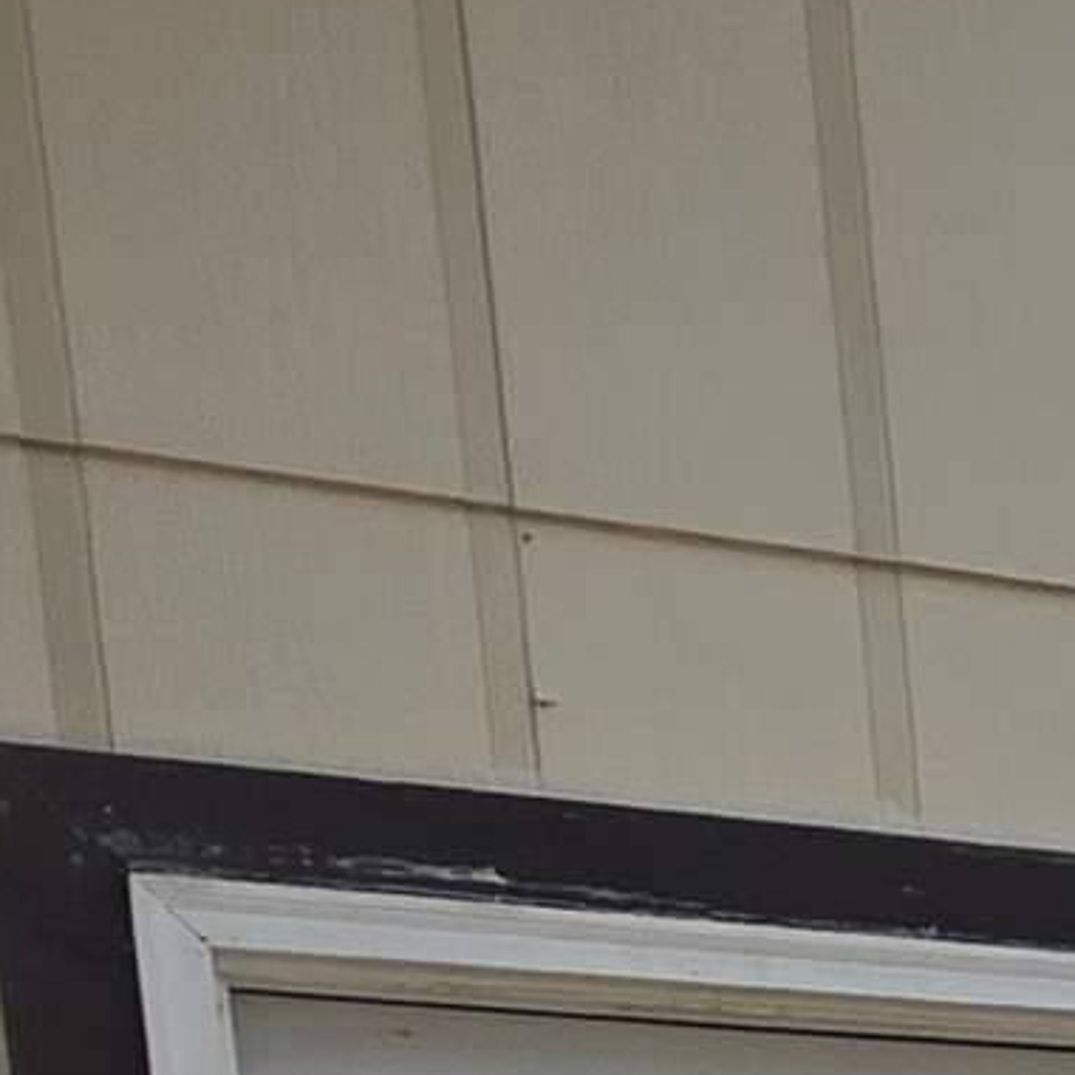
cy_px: 2091
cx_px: 2238
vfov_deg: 15.3
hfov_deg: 14.8
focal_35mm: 93
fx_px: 3268
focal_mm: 2.2
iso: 80
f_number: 1.9
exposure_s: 1/2000
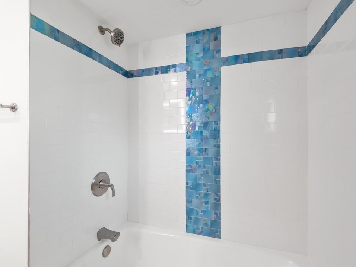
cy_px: 139
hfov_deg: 98.1
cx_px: 186
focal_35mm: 15
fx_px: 154
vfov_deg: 81.7
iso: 200
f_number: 7.1
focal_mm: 7
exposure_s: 1/3
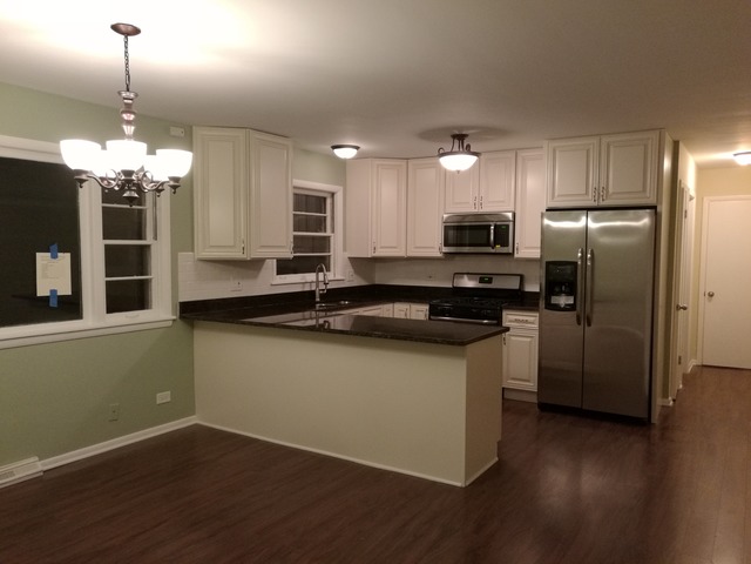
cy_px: 282
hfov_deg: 65.3
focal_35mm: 27
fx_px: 586
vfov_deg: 51.4
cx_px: 376
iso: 320
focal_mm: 4.04
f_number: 2
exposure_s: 1/33.3
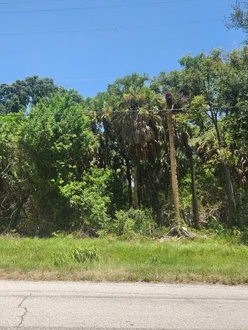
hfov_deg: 42.0
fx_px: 315
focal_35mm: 33
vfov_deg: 55.3
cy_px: 153
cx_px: 70
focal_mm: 5.4
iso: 20
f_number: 1.8
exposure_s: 1/976
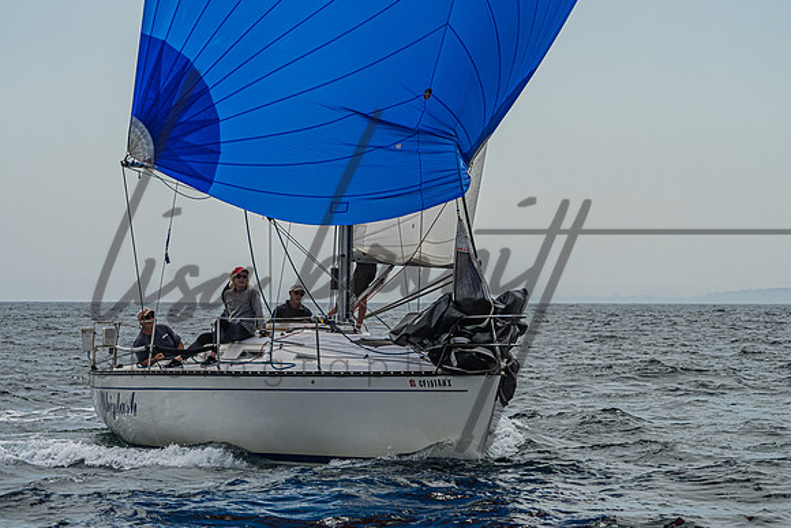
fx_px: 4383
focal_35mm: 199
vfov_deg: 6.9
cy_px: 249
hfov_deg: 10.3
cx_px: 377
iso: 400
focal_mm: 145
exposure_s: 1/2500
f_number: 8
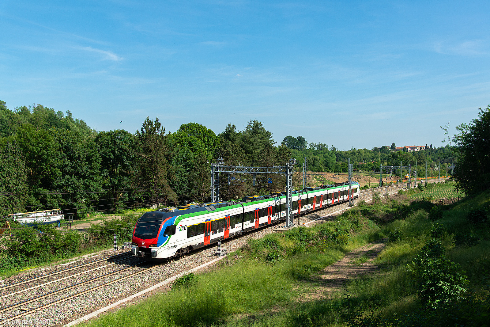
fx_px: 544
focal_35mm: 40
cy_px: 164
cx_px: 245
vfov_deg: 33.4
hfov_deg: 48.5
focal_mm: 40
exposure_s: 1/800
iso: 250
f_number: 6.3
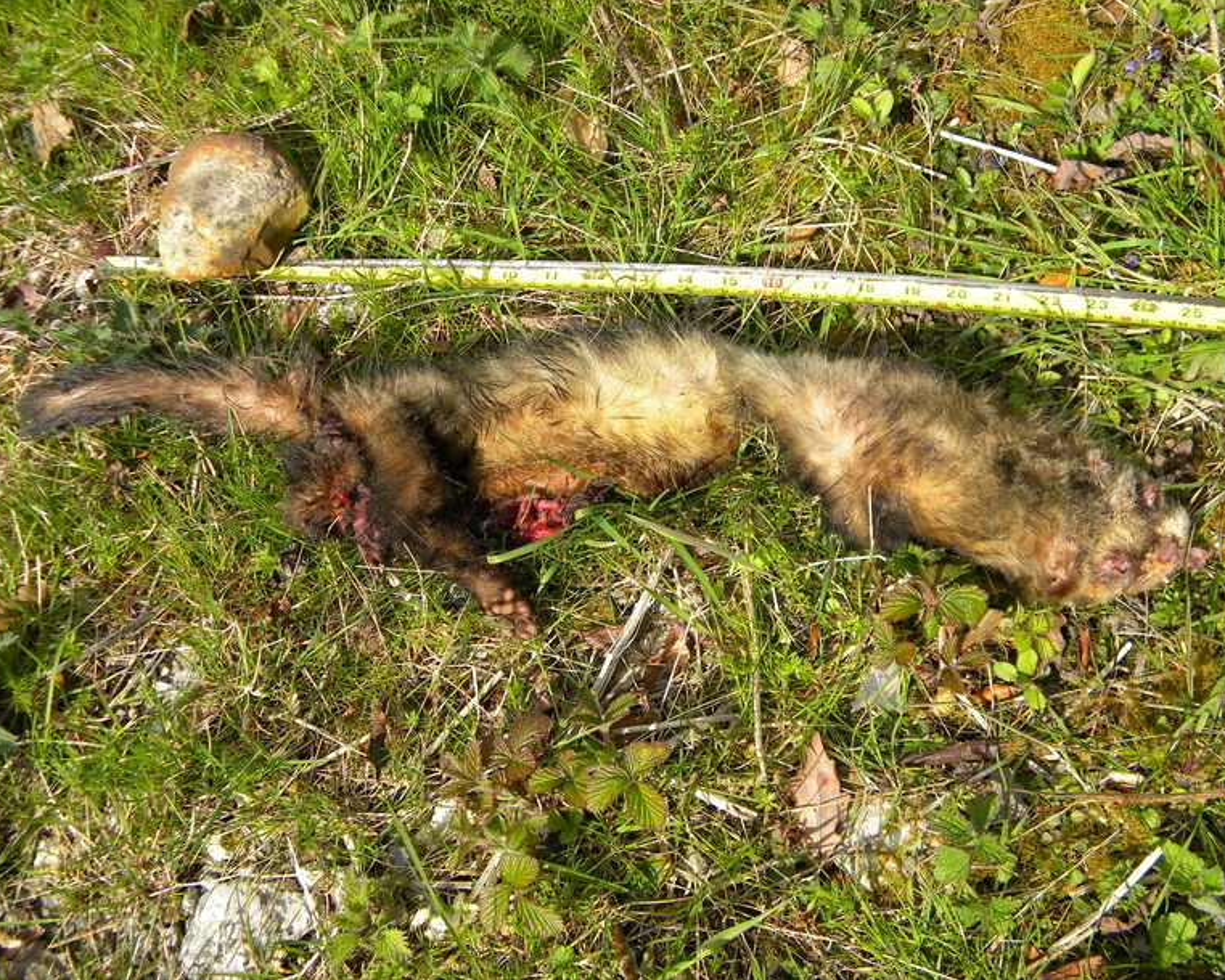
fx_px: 1559
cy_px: 490
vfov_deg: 34.9
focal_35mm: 43
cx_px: 641
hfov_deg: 42.9
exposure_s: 1/460
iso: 80
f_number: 3.8
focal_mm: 7.3
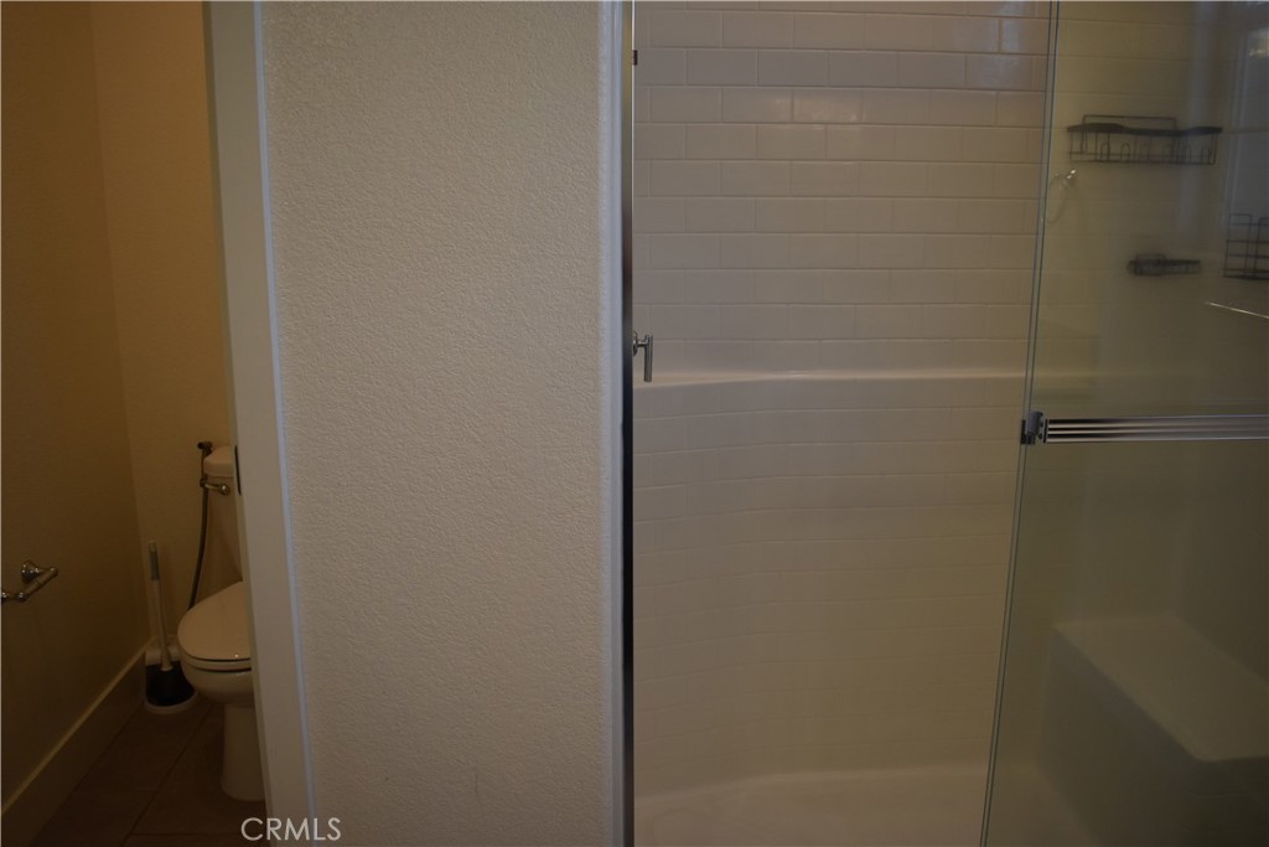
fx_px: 952
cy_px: 424
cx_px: 634
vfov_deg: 47.9
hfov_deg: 67.4
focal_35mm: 27
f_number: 3.5
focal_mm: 18
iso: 450
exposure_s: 1/250
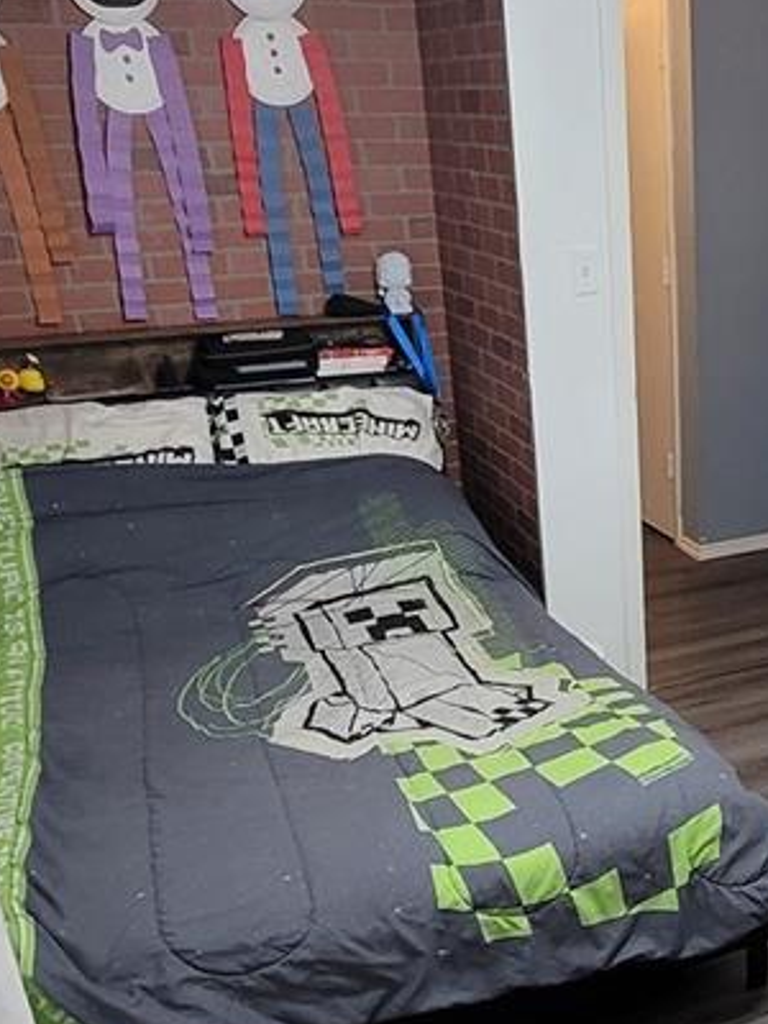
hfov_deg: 33.7
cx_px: 765
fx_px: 1154
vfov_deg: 46.9
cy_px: 704
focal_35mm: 39
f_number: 2.2
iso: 320
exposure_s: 1/60
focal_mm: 2.2
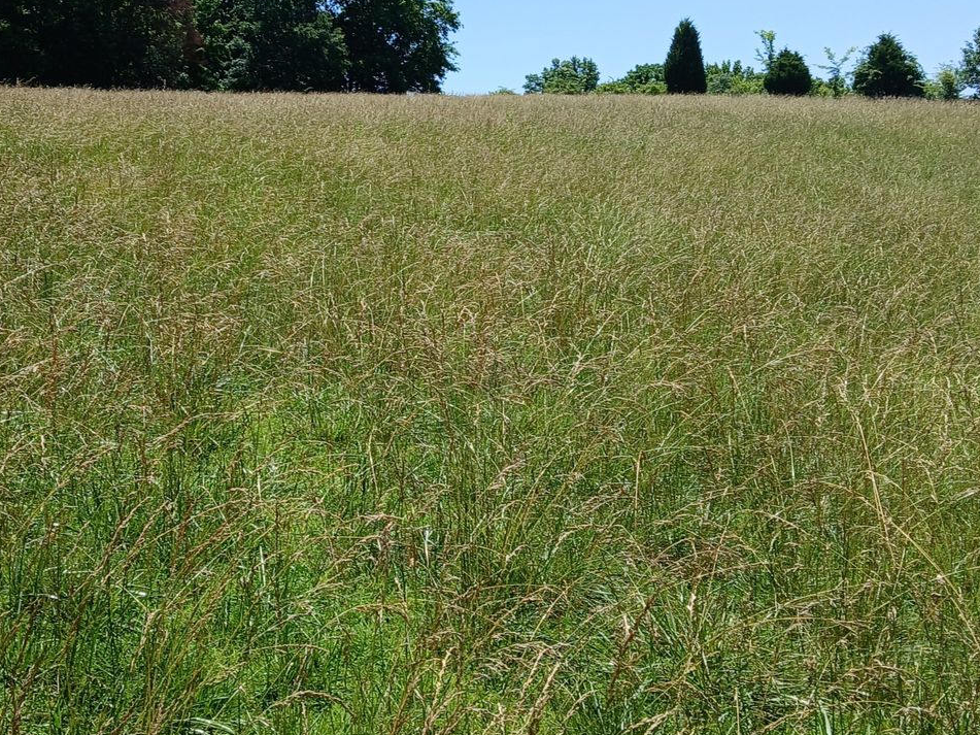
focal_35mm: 28
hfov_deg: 63.5
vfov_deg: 49.7
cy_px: 368
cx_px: 489
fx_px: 793
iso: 20
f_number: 1.8
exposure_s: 1/435
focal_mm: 3.98
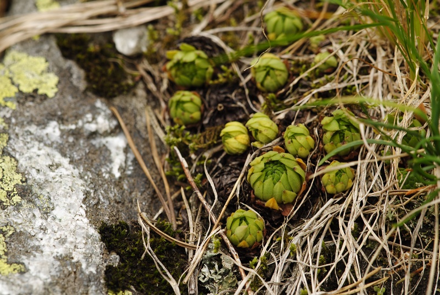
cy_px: 148
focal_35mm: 128
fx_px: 1561
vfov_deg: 10.8
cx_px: 220
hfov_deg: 16.0
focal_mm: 85
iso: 100
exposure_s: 1/50
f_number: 8
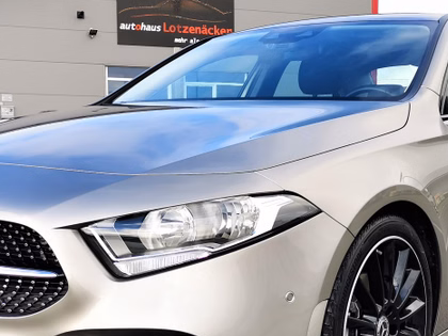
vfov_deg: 24.7
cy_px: 225
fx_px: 764
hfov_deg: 32.7
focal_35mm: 59
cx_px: 213
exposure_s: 1/1006
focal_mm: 5.58
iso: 50
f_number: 1.8
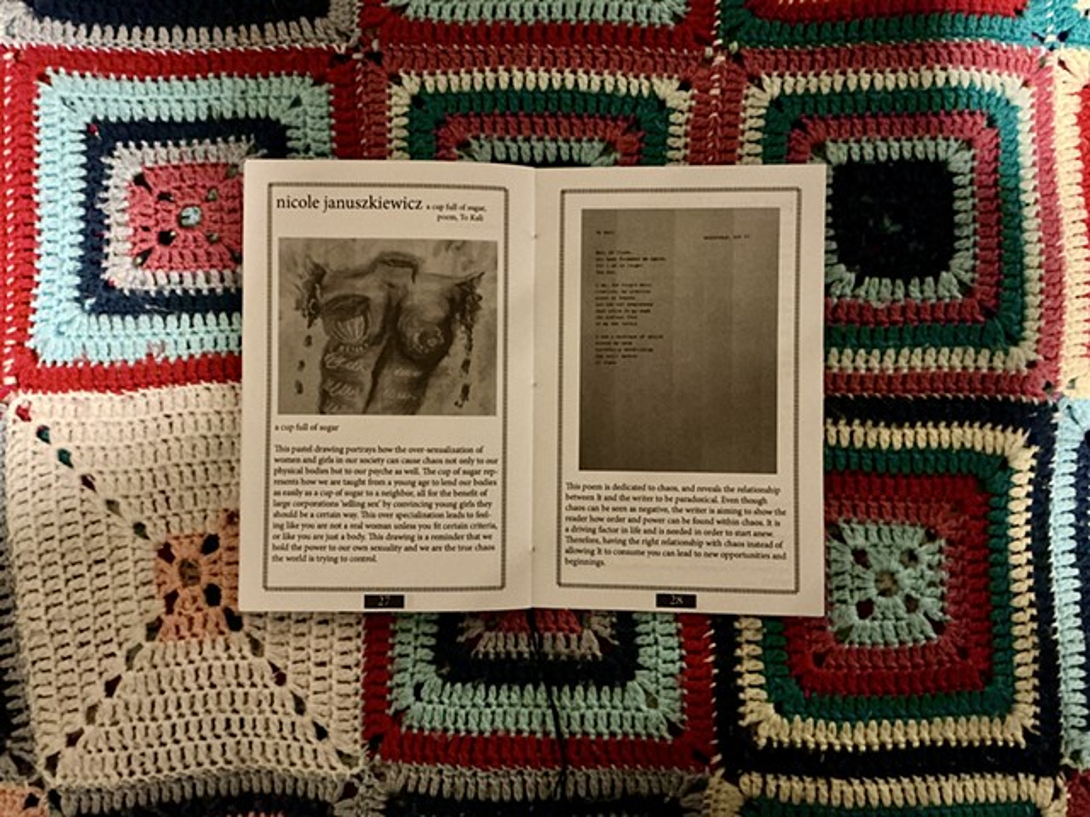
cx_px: 545
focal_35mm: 29
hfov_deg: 61.7
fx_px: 913
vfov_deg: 48.2
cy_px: 408
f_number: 1.8
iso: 500
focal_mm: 3
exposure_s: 1/15
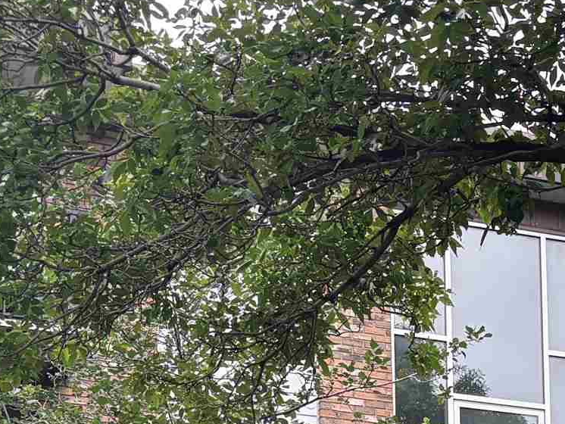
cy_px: 719
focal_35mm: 107
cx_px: 607
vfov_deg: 12.8
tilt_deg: +9.9
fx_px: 1747
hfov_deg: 17.8
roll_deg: +1.7
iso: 64
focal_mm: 5.96
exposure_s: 1/482
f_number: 1.6
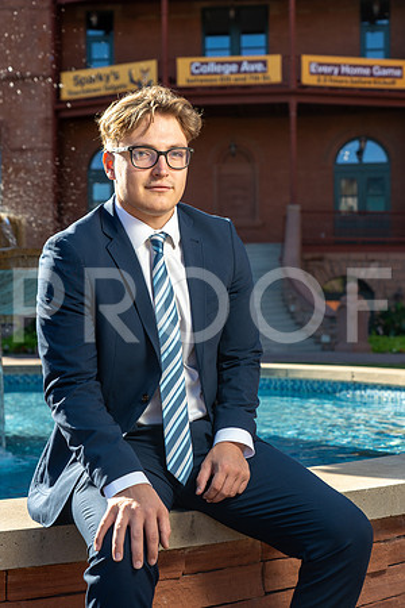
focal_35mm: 56
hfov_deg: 24.2
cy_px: 304
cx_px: 202
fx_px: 945
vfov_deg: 35.6
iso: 50
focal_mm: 56
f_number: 5.6
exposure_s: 1/200
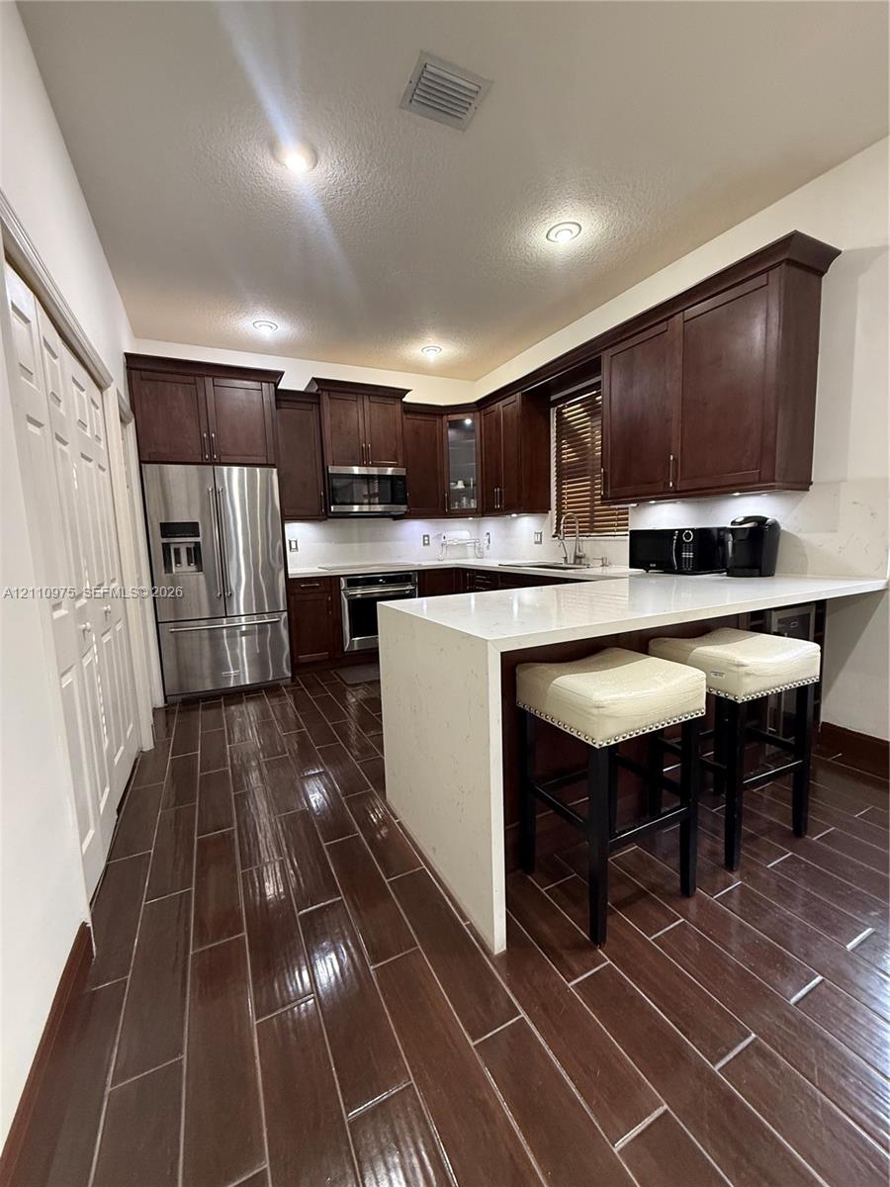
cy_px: 594
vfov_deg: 102.1
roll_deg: +2.1
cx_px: 445
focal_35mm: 14
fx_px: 480
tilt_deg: -5.4
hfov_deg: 85.7
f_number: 2.2
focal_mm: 2.22
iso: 320
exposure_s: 1/60
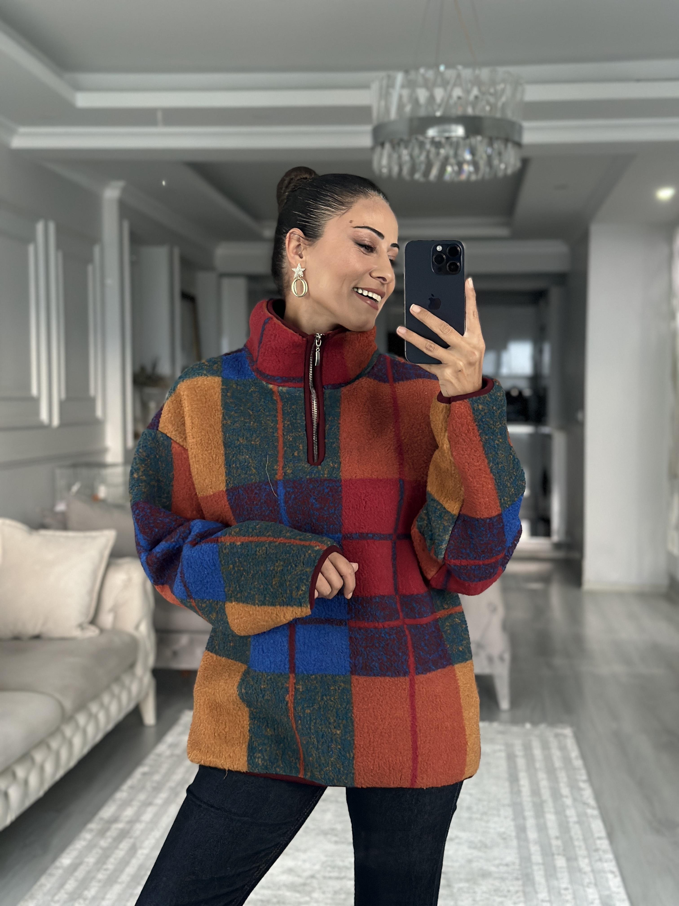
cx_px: 340
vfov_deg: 39.7
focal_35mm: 48
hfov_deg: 30.3
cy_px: 453
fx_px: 1255
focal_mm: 6.86
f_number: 1.78
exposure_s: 1/40
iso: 400
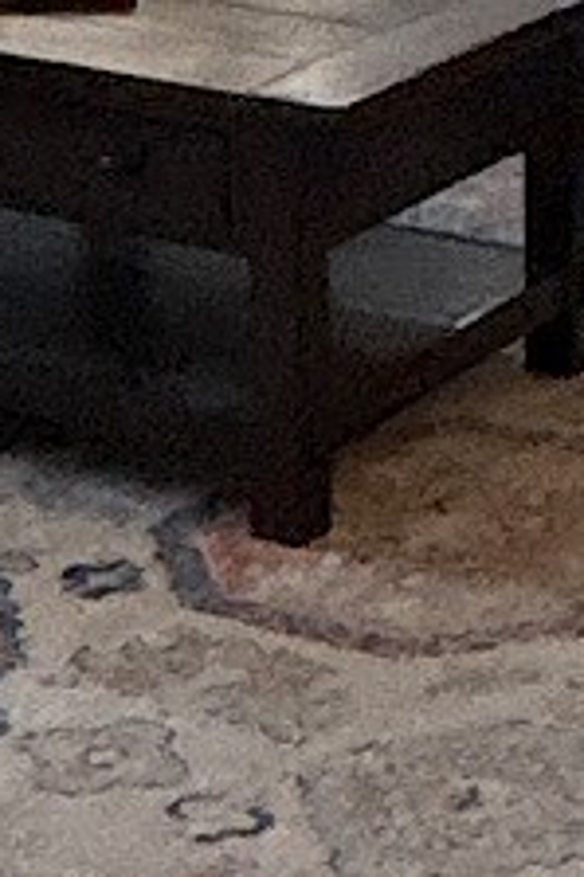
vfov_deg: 15.0
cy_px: -505
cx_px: 349
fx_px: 3046
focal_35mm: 125
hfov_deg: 10.9
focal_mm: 2.22
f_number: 2.2
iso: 320
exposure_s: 1/60
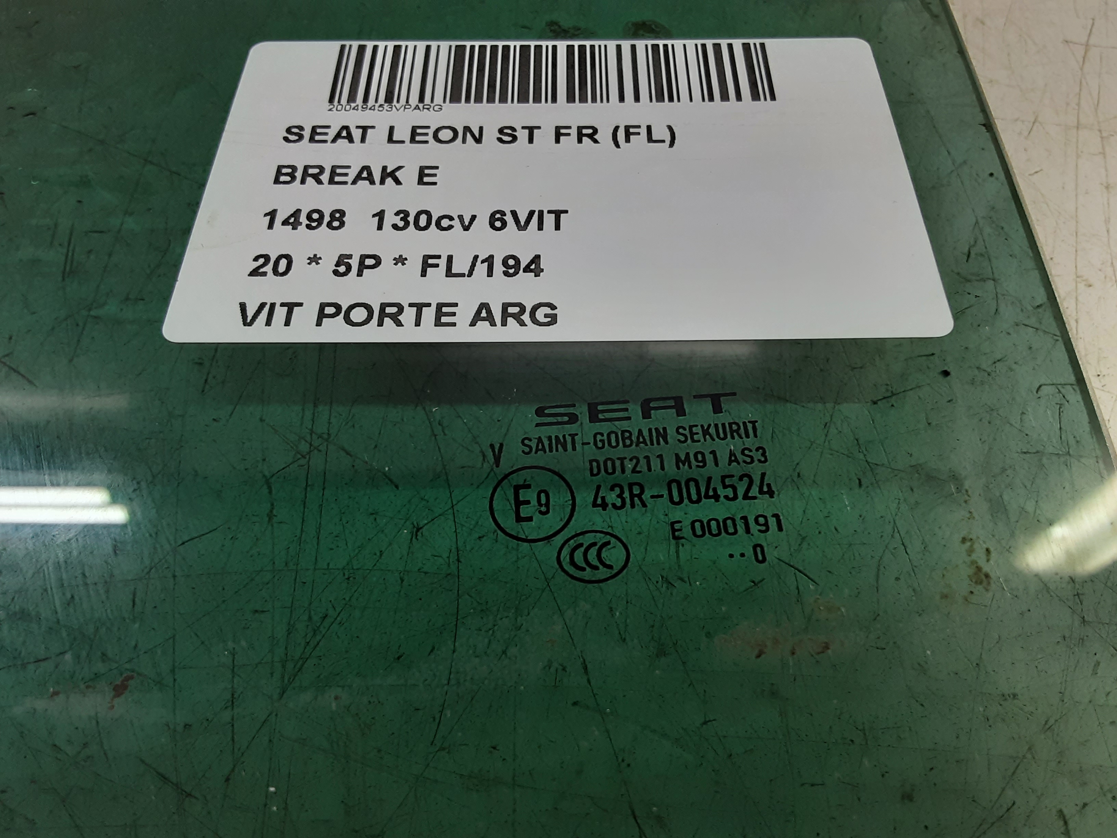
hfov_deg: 65.3
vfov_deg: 51.4
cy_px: 419
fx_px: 871
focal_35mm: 27
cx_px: 558
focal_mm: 2.91
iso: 125
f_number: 1.9
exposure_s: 1/50
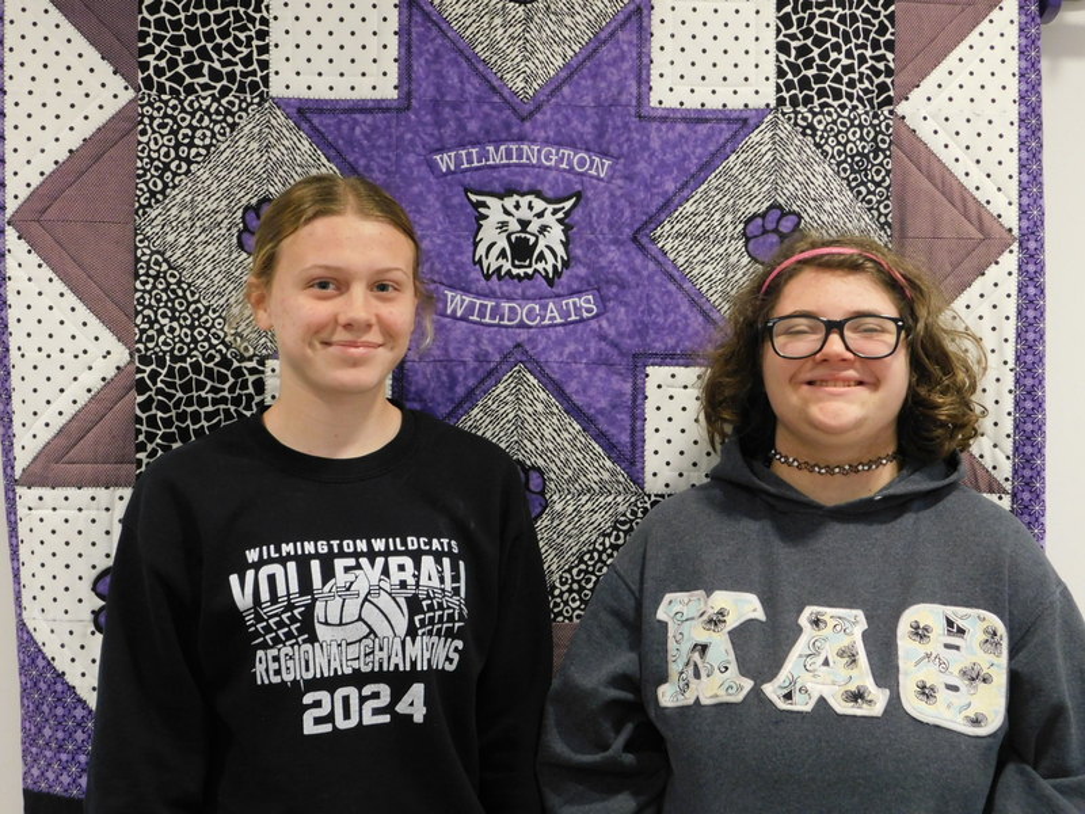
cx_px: 542
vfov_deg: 24.8
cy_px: 407
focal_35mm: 59
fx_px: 1849
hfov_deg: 32.7
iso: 400
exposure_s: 1/13
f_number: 4
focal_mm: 10.4
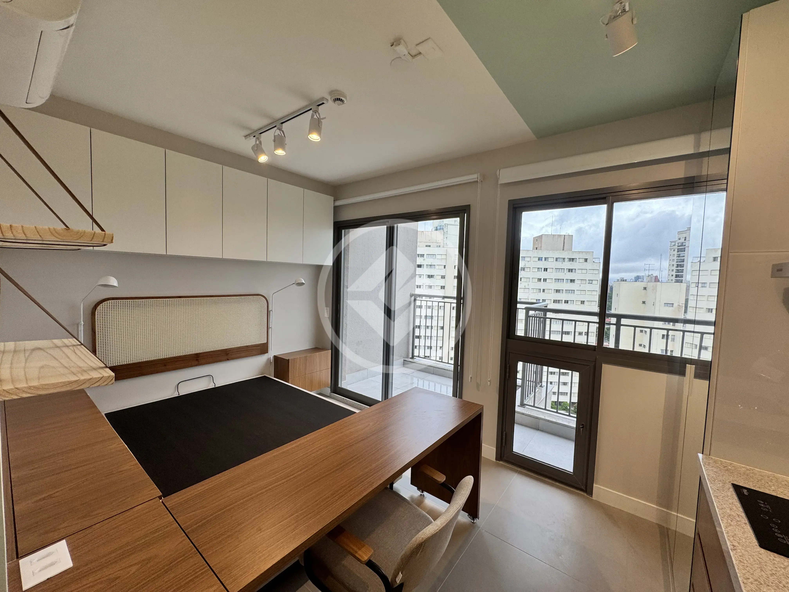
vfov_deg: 85.7
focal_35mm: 14
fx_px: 319
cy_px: 296
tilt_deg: -3.9
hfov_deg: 102.1
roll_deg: -2.2
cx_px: 394
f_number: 2.2
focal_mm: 2.22
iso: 40
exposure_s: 1/124
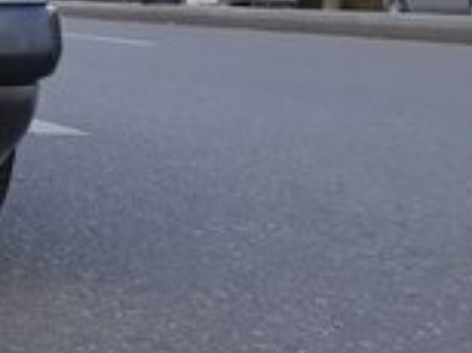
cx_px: -460
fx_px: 1579
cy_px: 23
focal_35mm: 116
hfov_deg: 14.3
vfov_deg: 12.6
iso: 40
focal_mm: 3.71
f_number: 1.7
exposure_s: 1/435
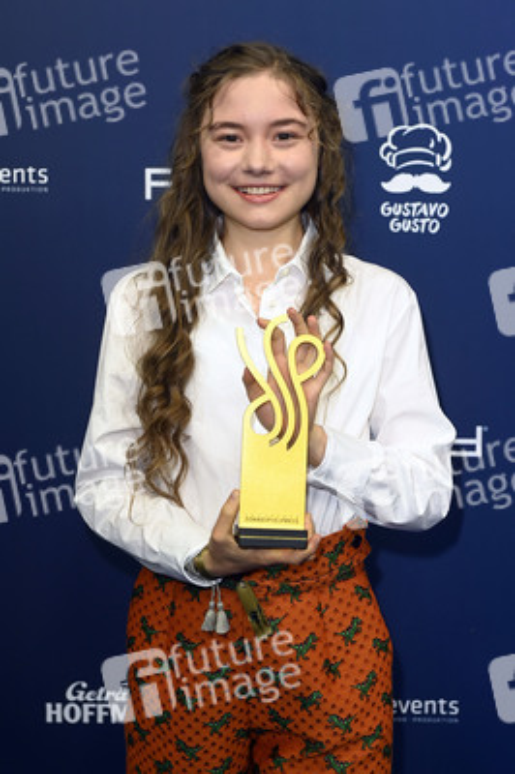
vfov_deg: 28.9
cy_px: 387
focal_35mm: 70
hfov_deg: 19.4
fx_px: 1505
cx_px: 258
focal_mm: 70
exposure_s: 1/200
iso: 1000
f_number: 5.6
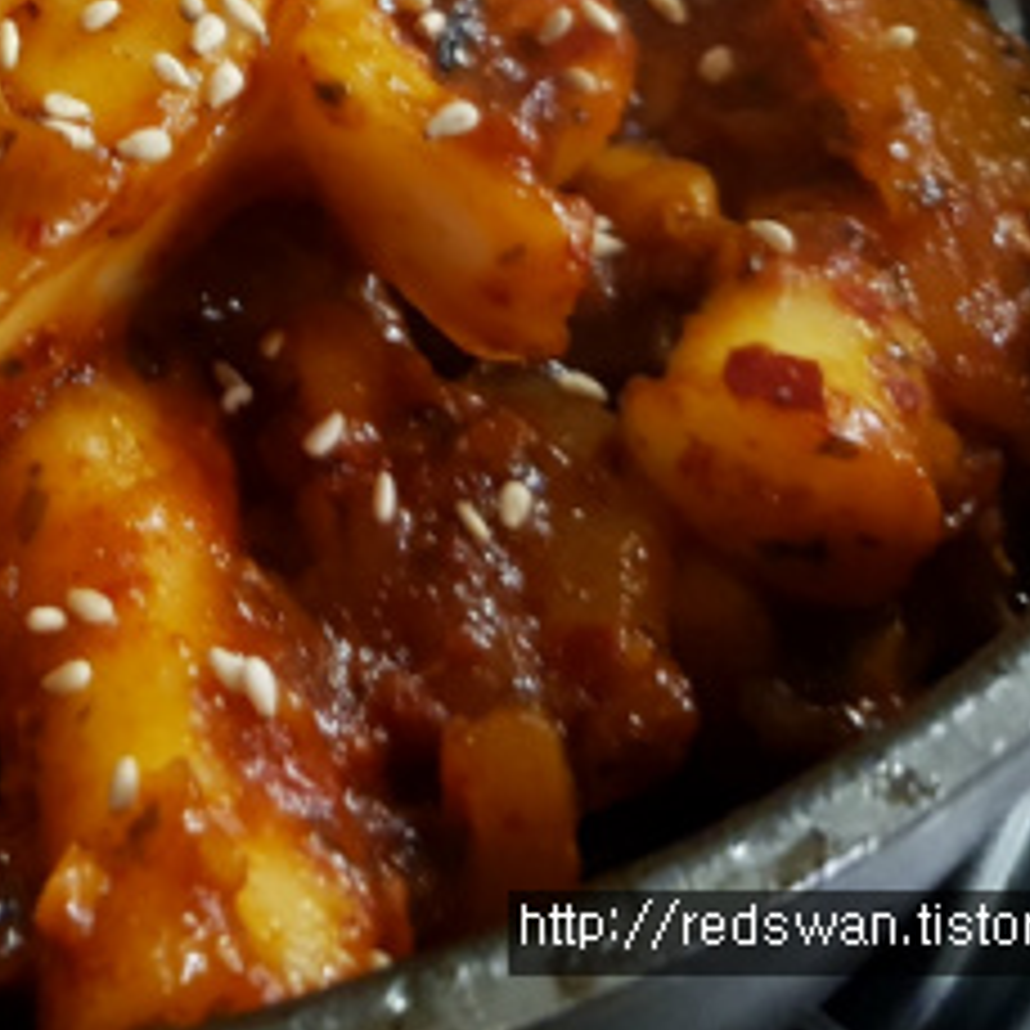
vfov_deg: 22.0
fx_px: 2457
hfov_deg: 21.3
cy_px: -184
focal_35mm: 73
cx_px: -342
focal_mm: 4.2
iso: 250
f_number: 1.7
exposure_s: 1/10
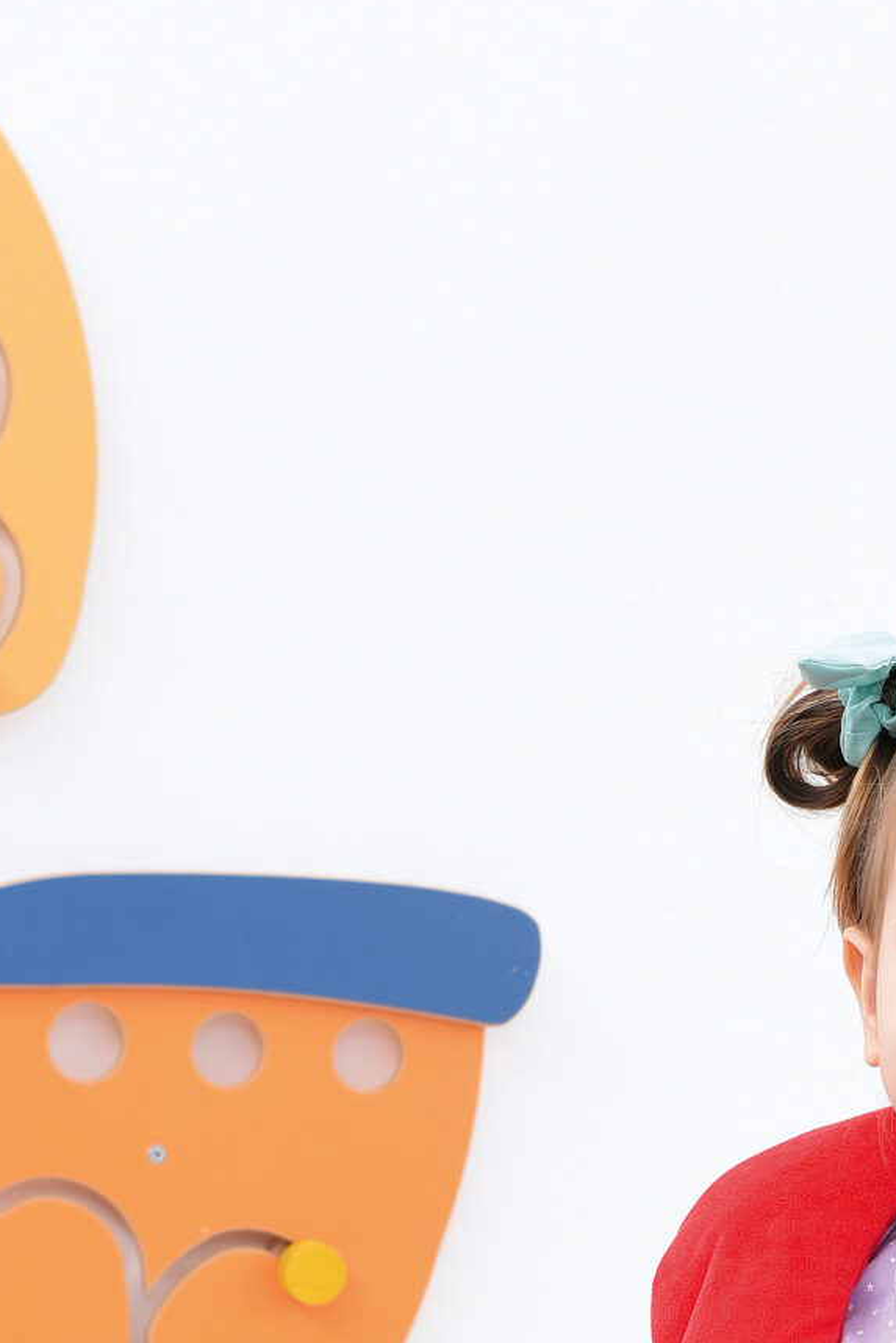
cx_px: 923
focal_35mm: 164
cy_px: 1520
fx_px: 6120
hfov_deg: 8.3
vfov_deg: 12.3
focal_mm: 55
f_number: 8
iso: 100
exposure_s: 1/80
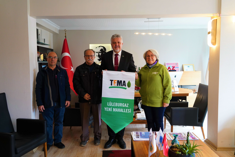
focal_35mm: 29
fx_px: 189
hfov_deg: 63.7
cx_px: 118
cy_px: 78
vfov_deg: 45.0
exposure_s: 1/40
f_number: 4.5
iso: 2000
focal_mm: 29
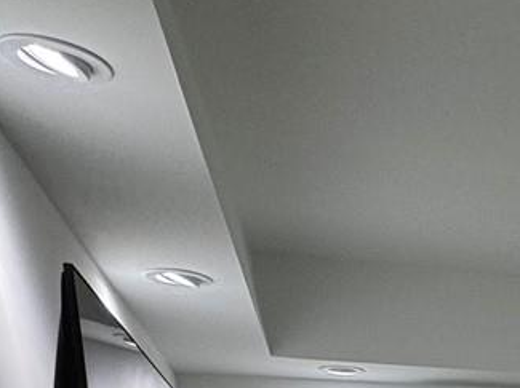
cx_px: 942
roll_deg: +2.7
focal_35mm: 69
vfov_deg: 15.0
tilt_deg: -15.2
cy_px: 873
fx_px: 1035
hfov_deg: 20.1
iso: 125
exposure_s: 1/120
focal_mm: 2.22
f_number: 2.2
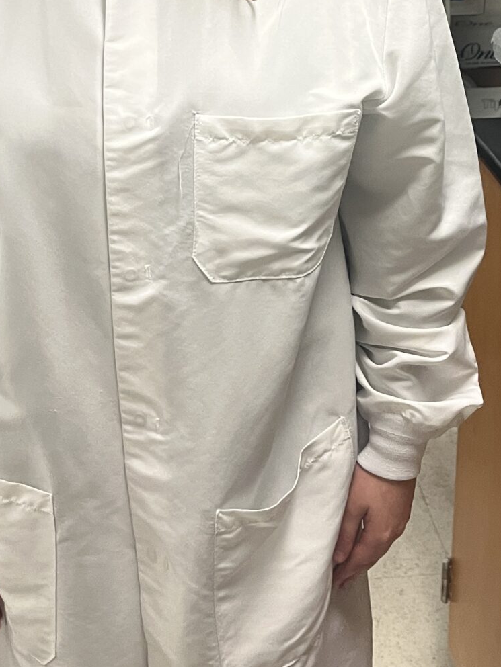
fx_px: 1293
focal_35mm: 67
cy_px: 57
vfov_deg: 27.8
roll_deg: -0.6
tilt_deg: -15.9
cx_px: 252
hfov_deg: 21.9
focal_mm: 5.1
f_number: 1.6
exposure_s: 1/60
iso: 200
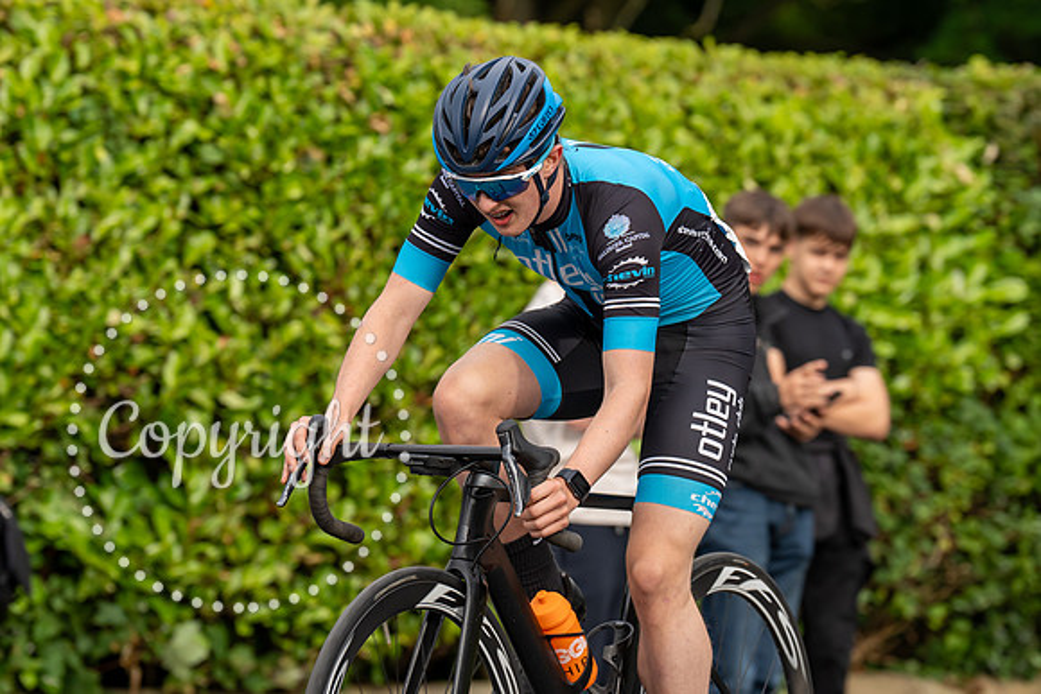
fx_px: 6385
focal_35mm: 221
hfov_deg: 9.3
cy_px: 200
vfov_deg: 6.2
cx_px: 490
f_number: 4
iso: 400
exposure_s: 1/800
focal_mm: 155
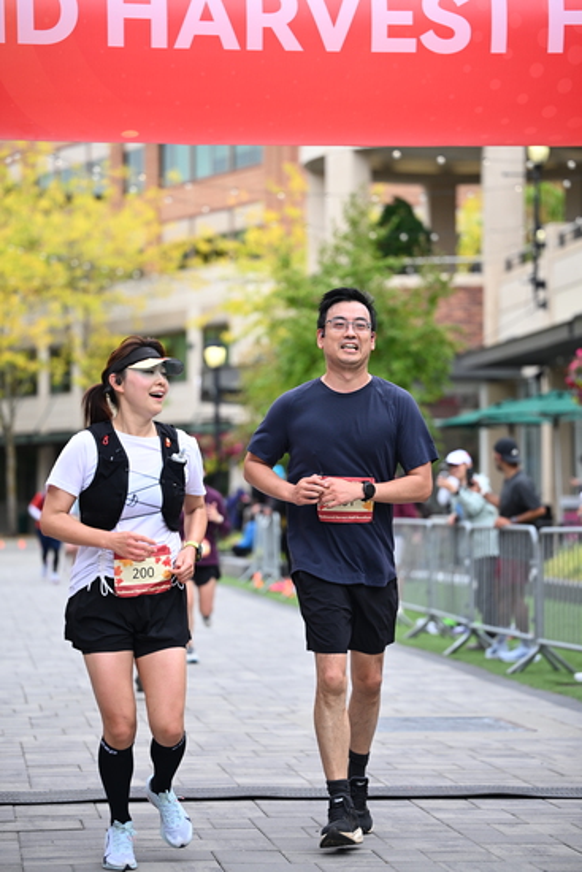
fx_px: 2448
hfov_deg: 13.6
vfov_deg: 20.2
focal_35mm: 101
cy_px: 436
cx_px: 291
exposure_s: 1/2000
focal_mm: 101
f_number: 2.8
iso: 640
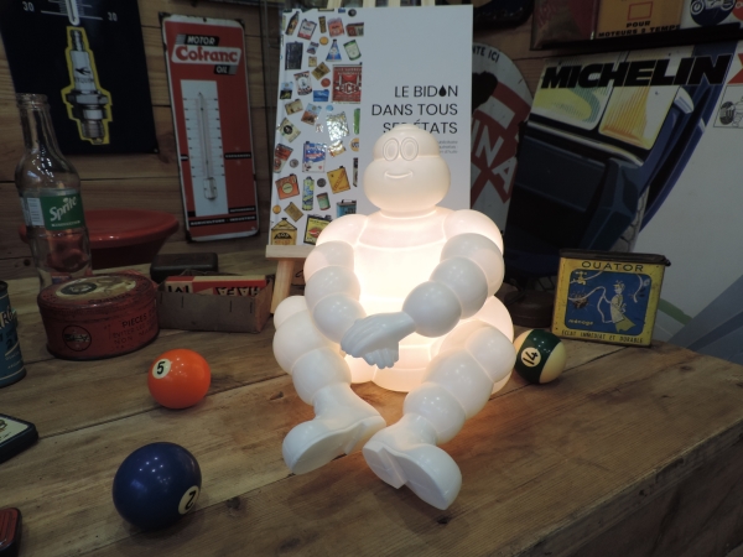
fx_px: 515
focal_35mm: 24
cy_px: 278
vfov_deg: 56.8
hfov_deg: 71.6
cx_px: 372
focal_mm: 4.3
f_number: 3
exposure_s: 1/30
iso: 125
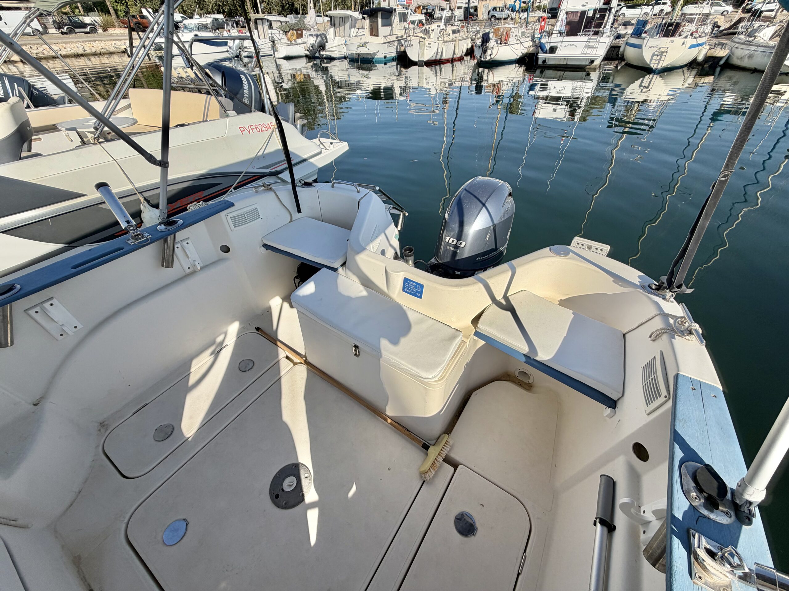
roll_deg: +1.6
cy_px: 296
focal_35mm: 14
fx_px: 319
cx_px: 394
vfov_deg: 85.7
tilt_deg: -39.9
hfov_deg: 102.1
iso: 20
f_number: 2.2
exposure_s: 1/1001
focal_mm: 2.22
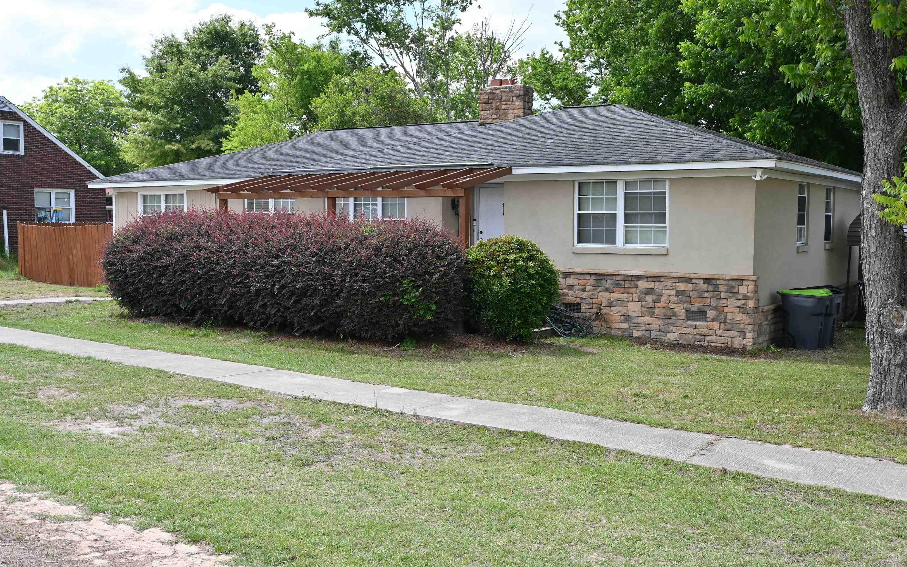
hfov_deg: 53.7
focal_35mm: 36
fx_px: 896
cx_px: 454
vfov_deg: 35.1
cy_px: 273
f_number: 5.6
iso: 100
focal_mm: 23.5
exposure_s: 1/250
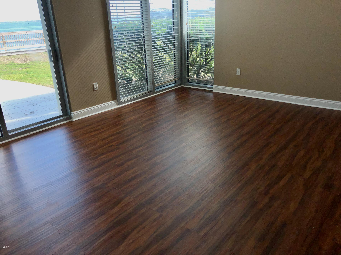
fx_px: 276
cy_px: 128
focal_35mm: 28
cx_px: 170
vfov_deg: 49.7
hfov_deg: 63.4
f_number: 1.8
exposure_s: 1/279
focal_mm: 4
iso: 20
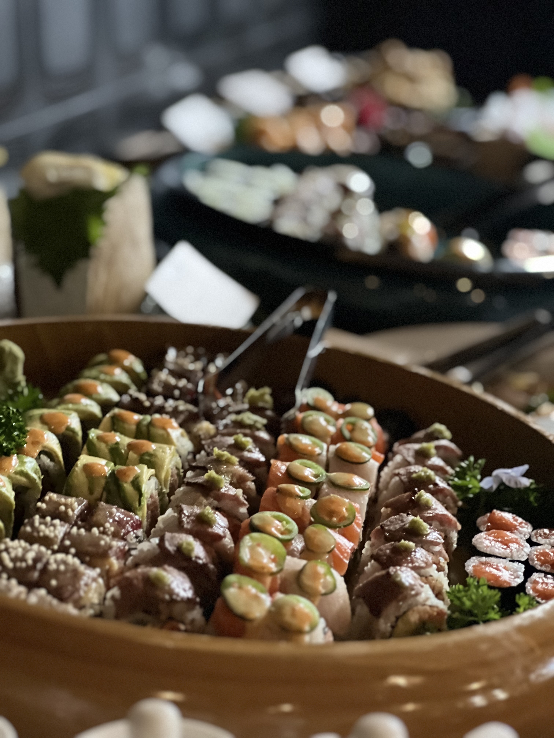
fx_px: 1643
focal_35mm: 77
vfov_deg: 25.3
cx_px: 277
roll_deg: +1.4
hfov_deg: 19.1
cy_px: 369
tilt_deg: -16.7
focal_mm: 9
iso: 1000
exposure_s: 1/15
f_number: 2.8
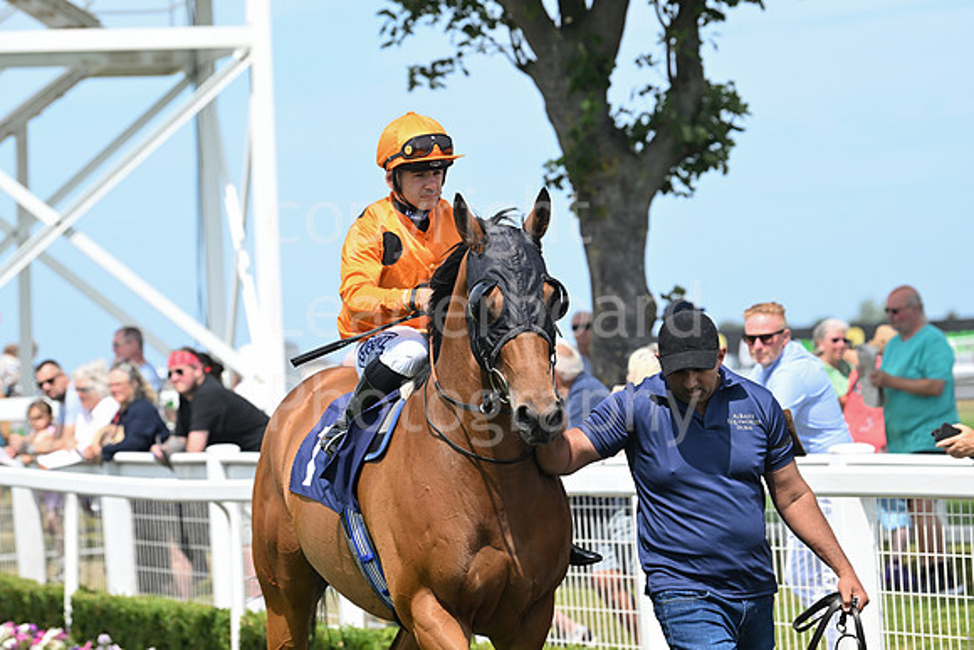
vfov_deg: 8.1
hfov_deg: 12.1
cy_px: 325
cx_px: 487
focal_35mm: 170
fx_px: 4600
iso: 400
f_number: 5.6
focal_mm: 170
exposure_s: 1/1250
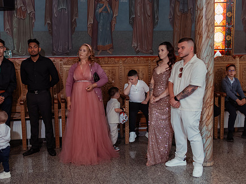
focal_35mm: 45
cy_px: 96
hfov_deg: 41.9
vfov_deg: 32.1
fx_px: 320
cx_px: 96
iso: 1600
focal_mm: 35
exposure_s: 1/200
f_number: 2.8
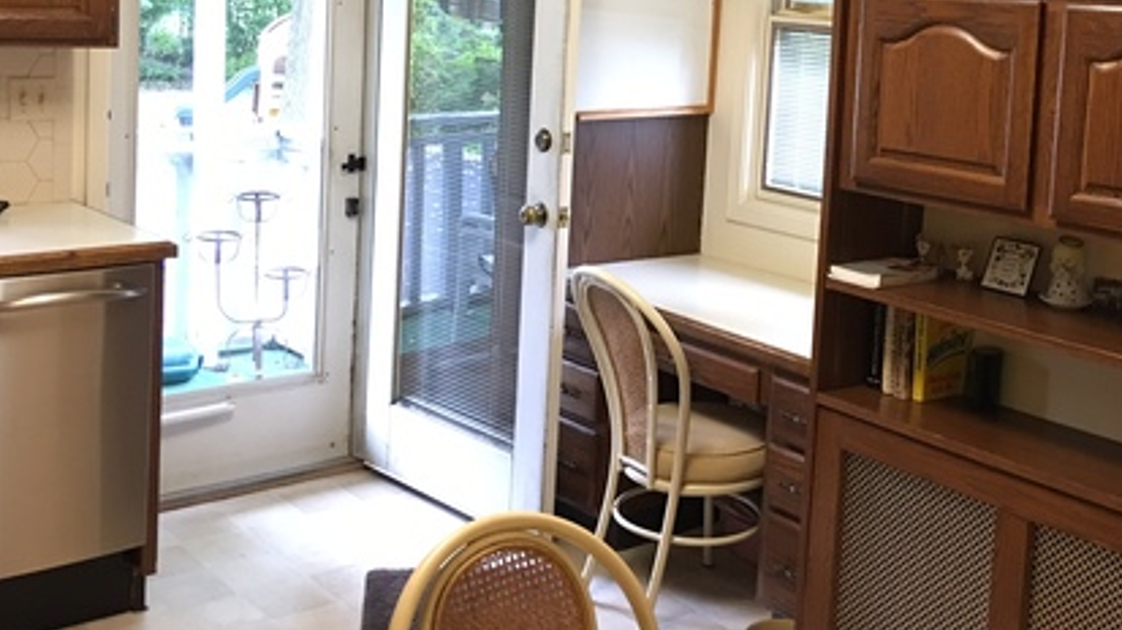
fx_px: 1457
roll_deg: -3.0
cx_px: 671
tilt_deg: -5.1
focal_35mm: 49
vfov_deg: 24.0
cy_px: 119
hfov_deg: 41.9
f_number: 2.2
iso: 80
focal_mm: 4.15
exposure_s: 1/10
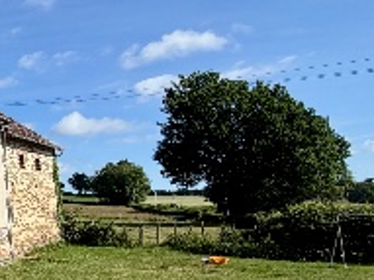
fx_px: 507
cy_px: 159
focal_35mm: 47
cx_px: -178
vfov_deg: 30.8
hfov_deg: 28.1
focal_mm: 2.22
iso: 20
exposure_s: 1/1145
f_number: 2.2
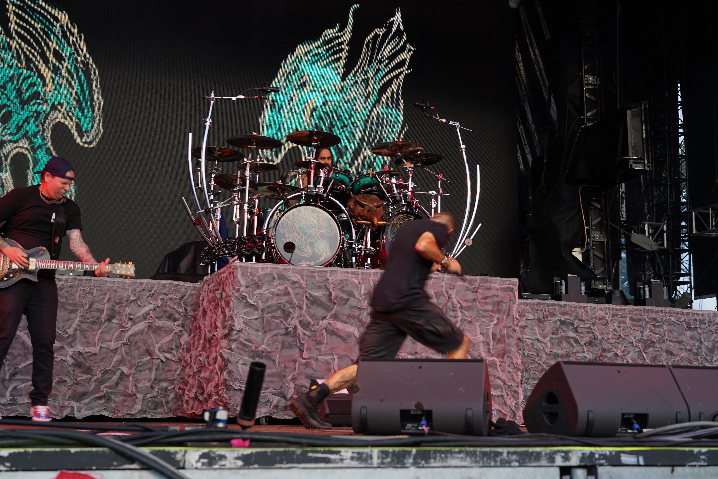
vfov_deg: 27.5
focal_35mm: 49
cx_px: 359
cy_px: 240
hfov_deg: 40.3
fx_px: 977
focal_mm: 49
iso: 100
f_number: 4.5
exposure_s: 1/60
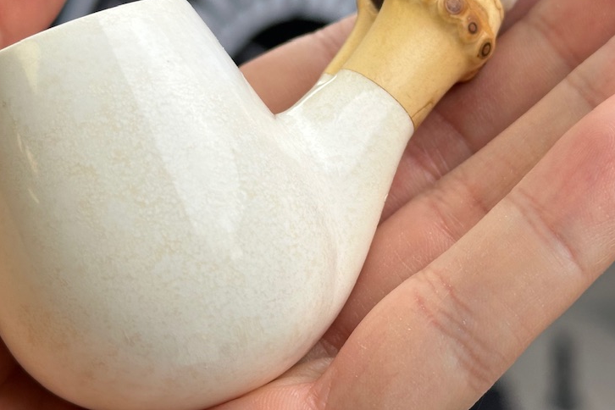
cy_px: 72
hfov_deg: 23.1
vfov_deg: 15.4
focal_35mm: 88
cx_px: 379
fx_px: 1503
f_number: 1.78
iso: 64
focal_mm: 6.86
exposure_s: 1/524
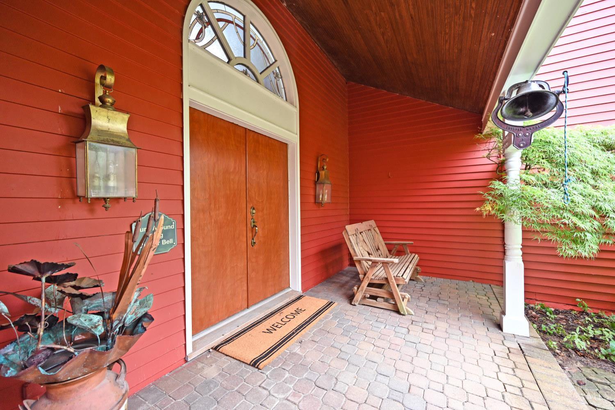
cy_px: 205
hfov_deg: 104.3
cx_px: 308
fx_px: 239
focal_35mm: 14
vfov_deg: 81.2
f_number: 4
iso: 640
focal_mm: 14
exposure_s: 1/125
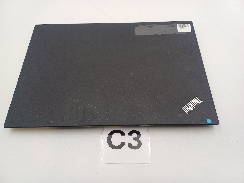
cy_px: 92
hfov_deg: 69.4
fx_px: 176
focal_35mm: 25
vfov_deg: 54.9
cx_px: 122
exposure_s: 1/100
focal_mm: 4.65
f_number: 1.8
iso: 64
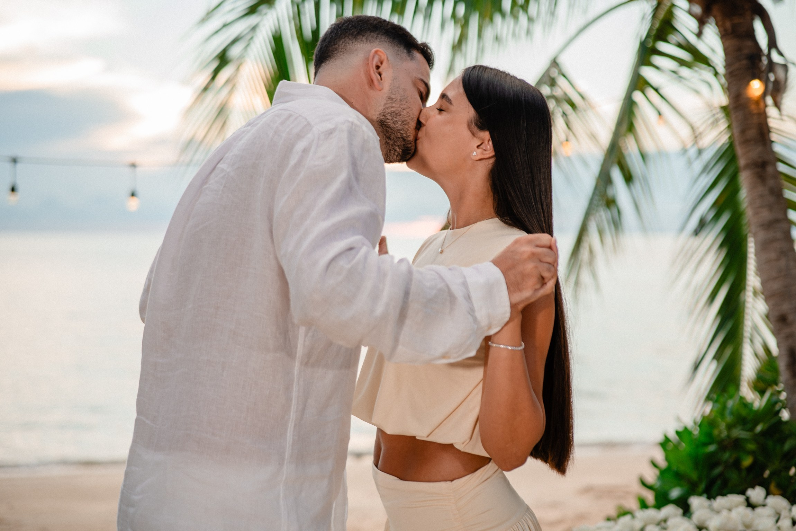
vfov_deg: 26.2
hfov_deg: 38.4
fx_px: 1142
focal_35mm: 52
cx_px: 394
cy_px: 265
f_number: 2.2
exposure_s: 1/400
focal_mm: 50
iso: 250
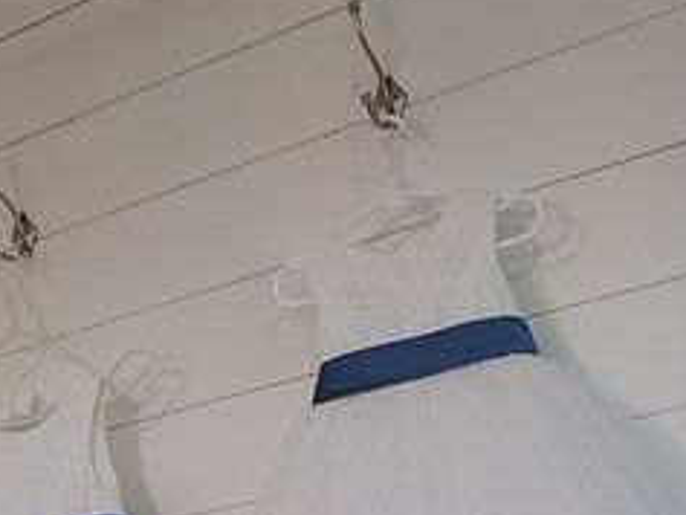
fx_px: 1229
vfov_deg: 21.8
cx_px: 272
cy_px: 631
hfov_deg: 31.1
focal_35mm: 62
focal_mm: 22.7
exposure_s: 1/80
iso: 1600
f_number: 5.6
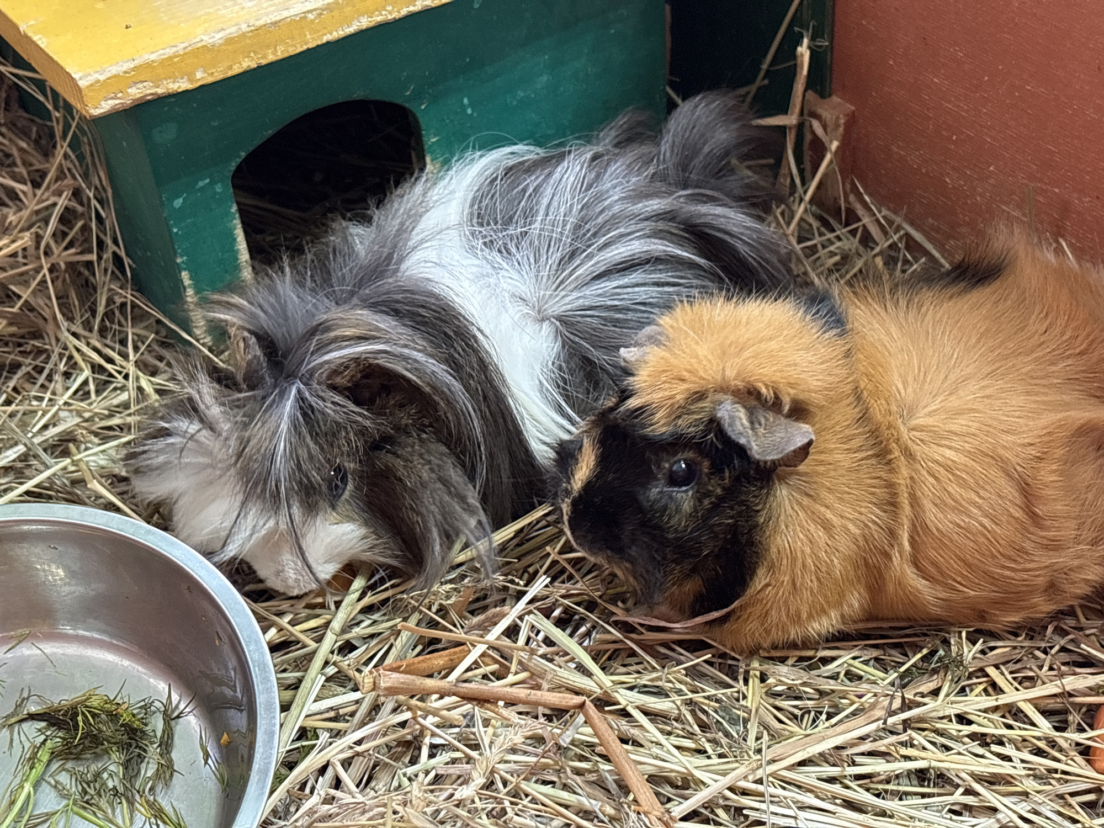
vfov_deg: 28.0
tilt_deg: -41.0
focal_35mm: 52
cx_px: 552
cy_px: 414
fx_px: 1658
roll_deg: +2.3
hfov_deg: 36.8
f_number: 1.6
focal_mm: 5.96
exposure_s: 1/40
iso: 160
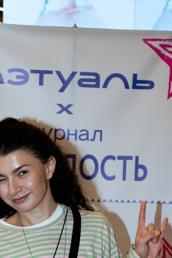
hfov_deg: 13.4
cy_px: 221
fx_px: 731
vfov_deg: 19.7
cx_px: 39
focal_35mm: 102
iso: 400
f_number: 4
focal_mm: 35
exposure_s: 1/160
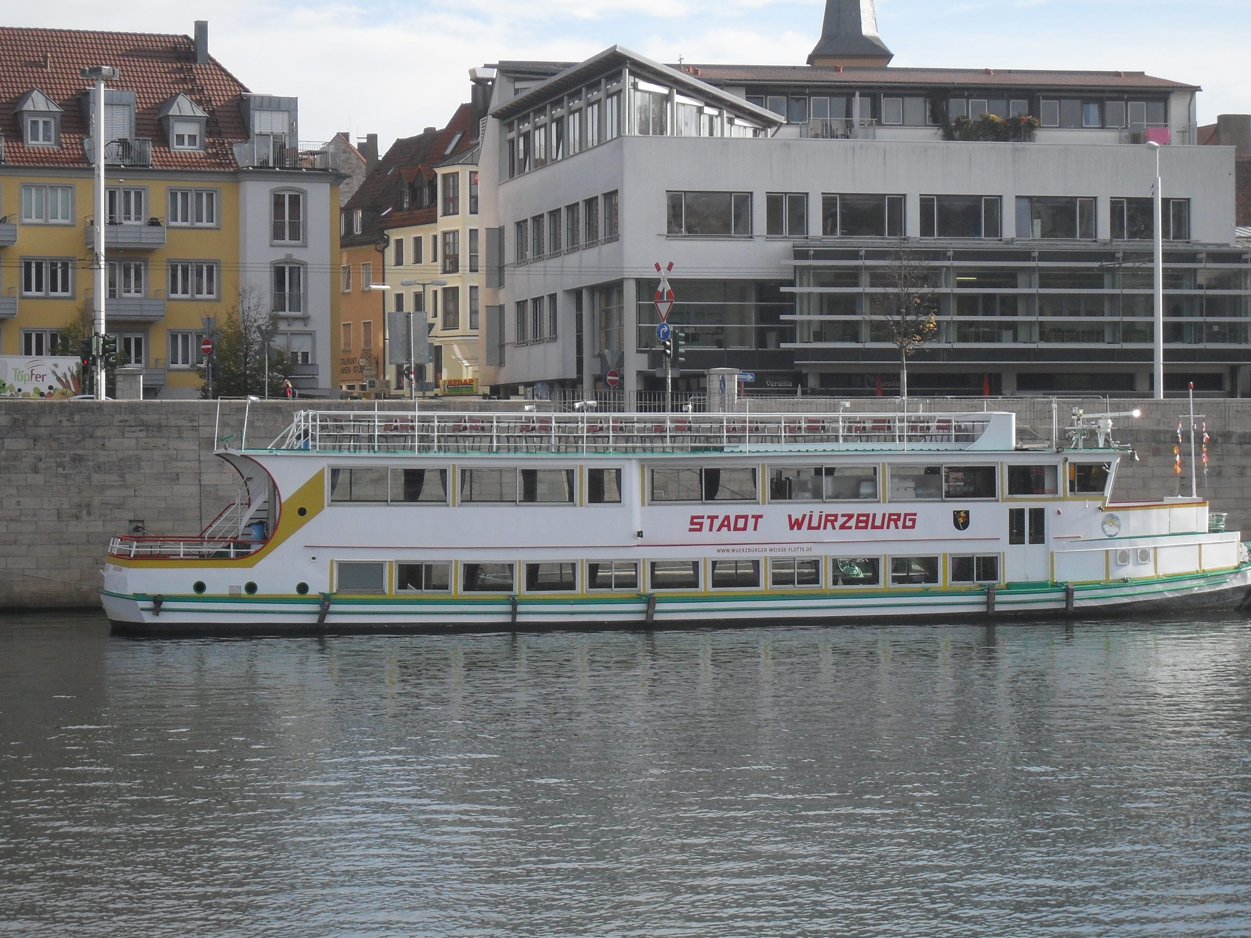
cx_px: 664
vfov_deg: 15.1
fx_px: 3542
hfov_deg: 20.0
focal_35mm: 98
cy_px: 443
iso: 100
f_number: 5.5
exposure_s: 1/350
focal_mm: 15.7
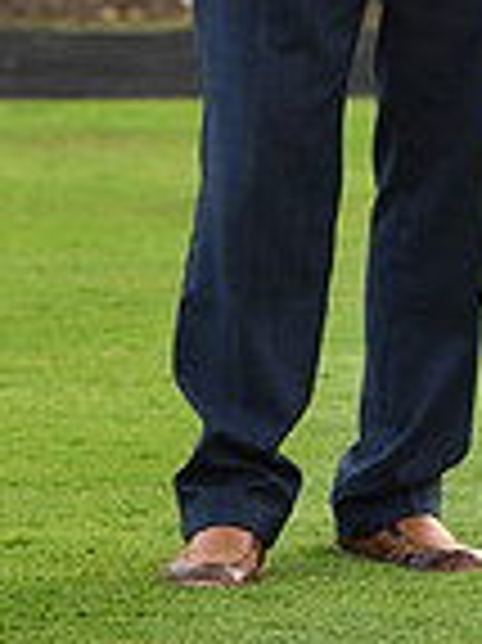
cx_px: 635
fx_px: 11249
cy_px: -324
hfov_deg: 2.5
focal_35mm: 605
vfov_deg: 3.3
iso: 800
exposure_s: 1/320
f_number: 5.6
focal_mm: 200
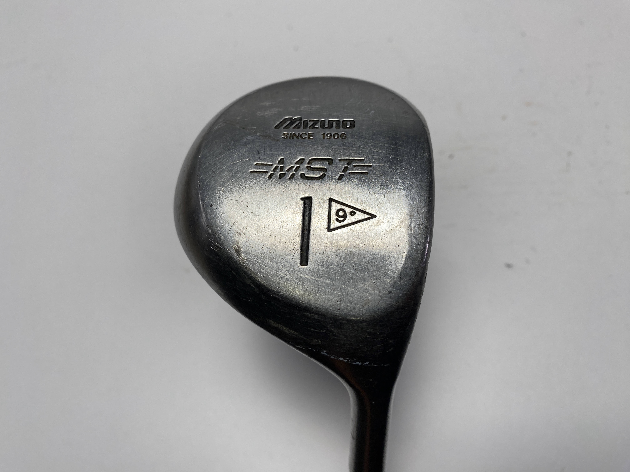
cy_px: 236
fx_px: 455
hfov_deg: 69.4
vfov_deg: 54.9
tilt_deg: -66.6
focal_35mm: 25
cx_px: 315
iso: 32
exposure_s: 1/715
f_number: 1.8
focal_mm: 4.25
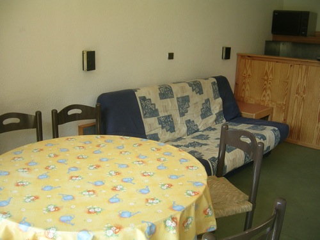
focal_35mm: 35
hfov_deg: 52.6
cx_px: 160
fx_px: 324
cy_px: 120
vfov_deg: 40.7
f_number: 2.8
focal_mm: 5.4
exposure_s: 1/38.2
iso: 50
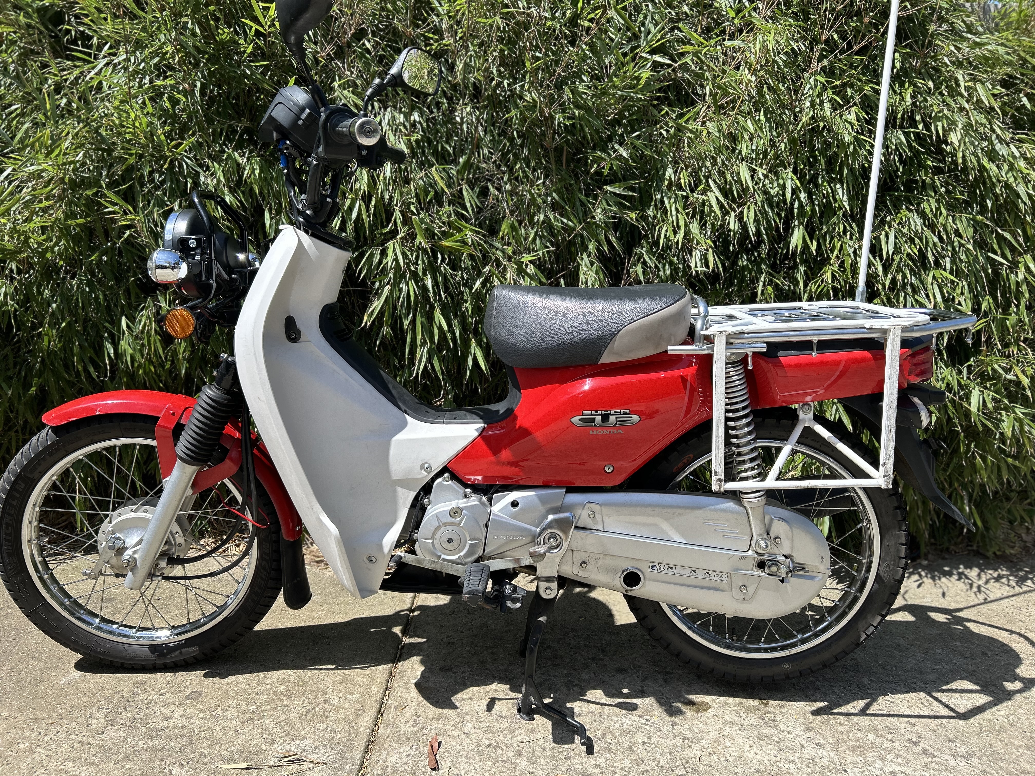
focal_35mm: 26
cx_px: 518
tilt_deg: -10.6
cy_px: 388
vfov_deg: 53.1
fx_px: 777
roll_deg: -0.5
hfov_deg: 67.3
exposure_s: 1/2299
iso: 50
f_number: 1.5
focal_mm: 5.7
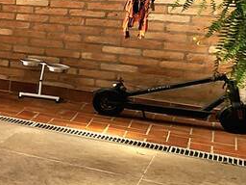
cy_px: 45
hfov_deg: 15.1
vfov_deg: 20.0
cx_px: -345
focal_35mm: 73
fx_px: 519
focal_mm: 2.2
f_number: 2.2
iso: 50
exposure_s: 1/120
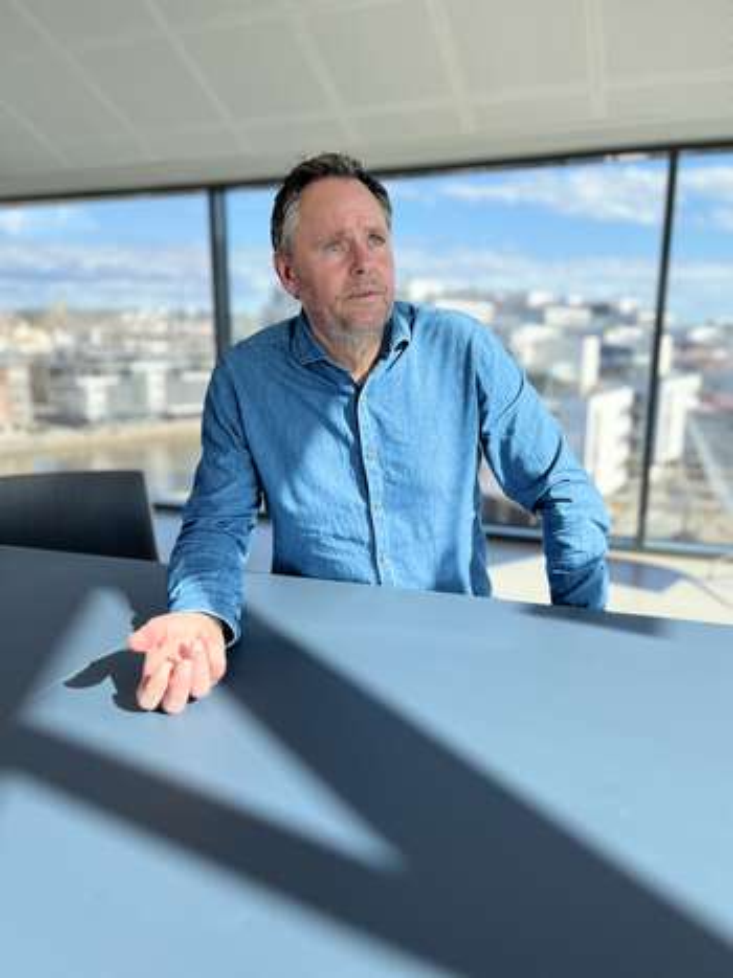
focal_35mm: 26
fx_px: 734
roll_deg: +1.2
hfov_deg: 53.0
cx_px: 366
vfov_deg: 67.3
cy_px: 489
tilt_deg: -12.6
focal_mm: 5.1
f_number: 1.6
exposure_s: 1/845
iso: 50
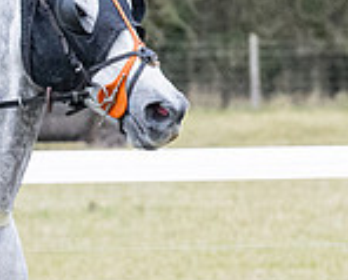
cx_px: 78
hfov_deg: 2.3
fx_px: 8823
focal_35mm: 855
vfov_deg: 1.8
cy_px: 406
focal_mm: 101
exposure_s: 1/1000
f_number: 4
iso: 1600
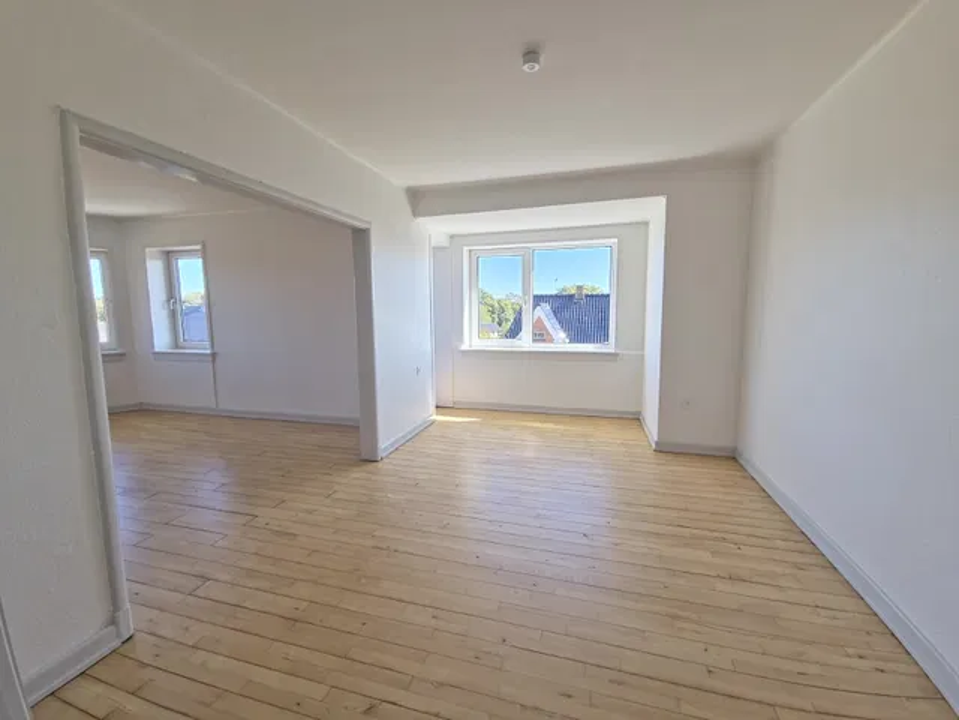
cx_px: 480
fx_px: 360
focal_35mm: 13
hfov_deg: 106.2
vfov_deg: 89.9
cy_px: 360
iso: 50
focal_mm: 2.2
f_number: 2.2
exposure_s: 1/149
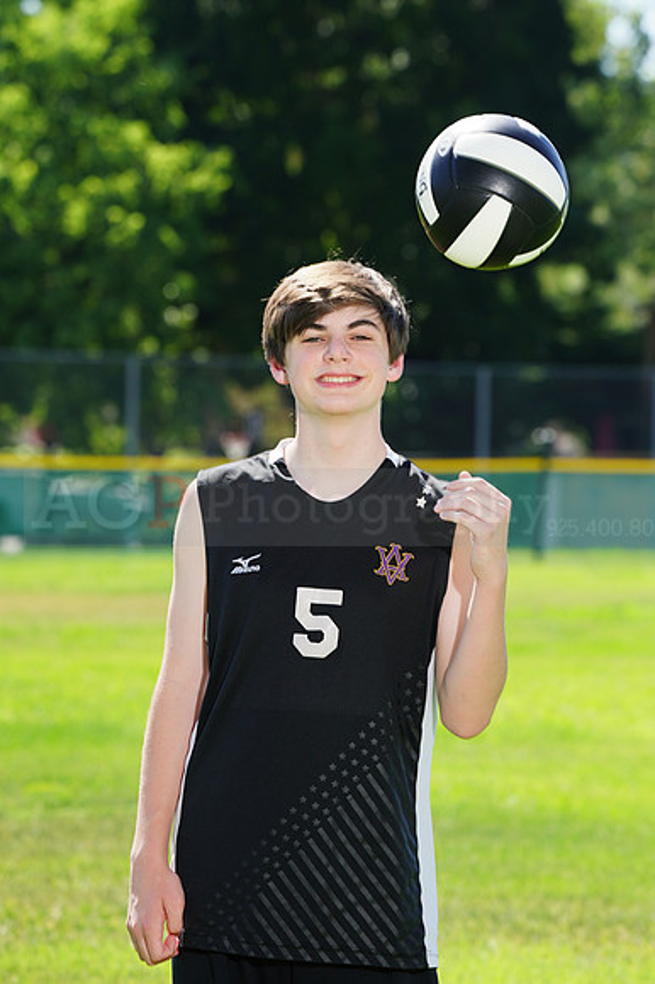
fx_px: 6913
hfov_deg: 5.4
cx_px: 328
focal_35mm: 253
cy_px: 492
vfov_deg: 8.1
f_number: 10
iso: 200
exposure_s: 1/200
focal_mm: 253
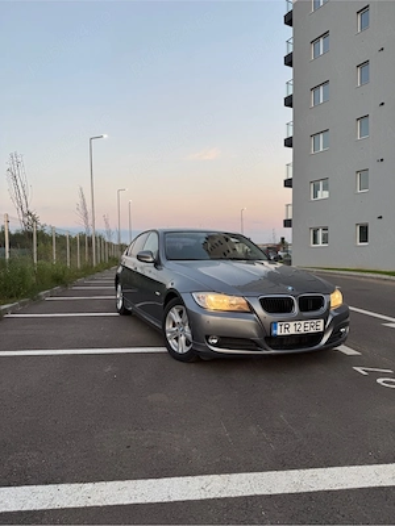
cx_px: 198
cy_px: 263
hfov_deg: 56.8
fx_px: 365
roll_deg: +0.1
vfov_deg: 71.6
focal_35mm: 24
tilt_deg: -1.1
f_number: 1.78
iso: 50
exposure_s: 1/121
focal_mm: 6.76
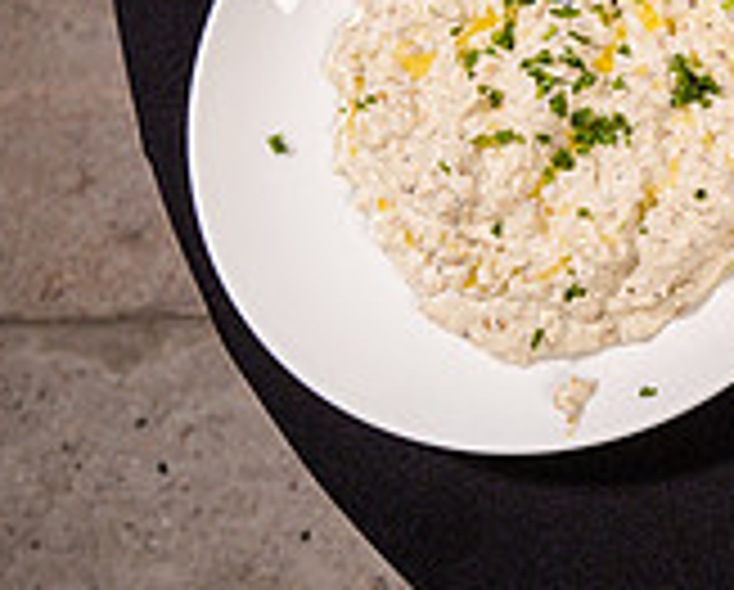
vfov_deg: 17.7
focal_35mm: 80
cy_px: -232
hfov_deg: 19.5
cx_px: 1207
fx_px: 1741
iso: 500
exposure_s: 1/250
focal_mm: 24
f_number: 5.6
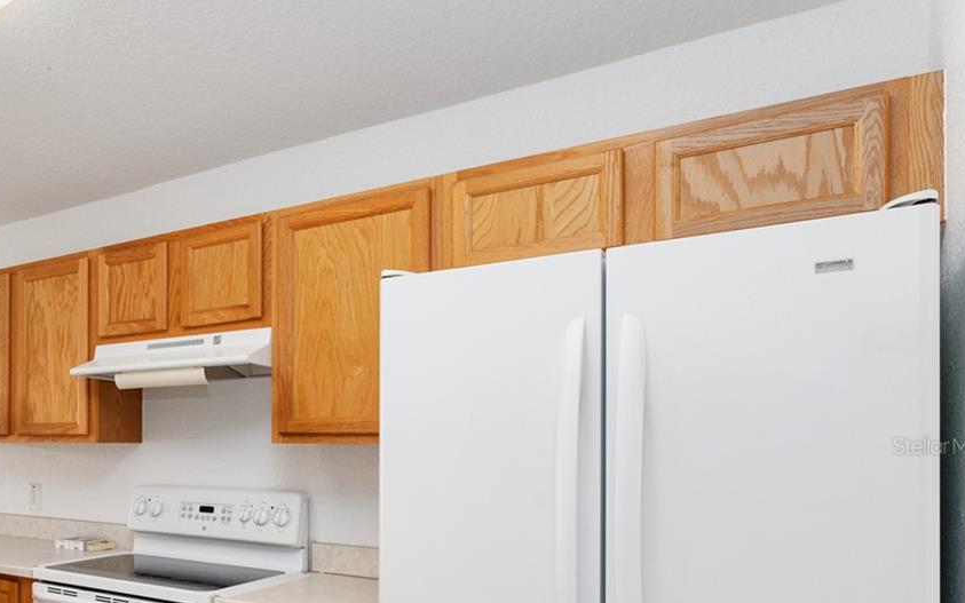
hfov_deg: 53.8
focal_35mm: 30
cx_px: 79
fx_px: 793
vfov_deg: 40.6
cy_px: 445
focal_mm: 15.6
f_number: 8
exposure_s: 1/60
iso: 400
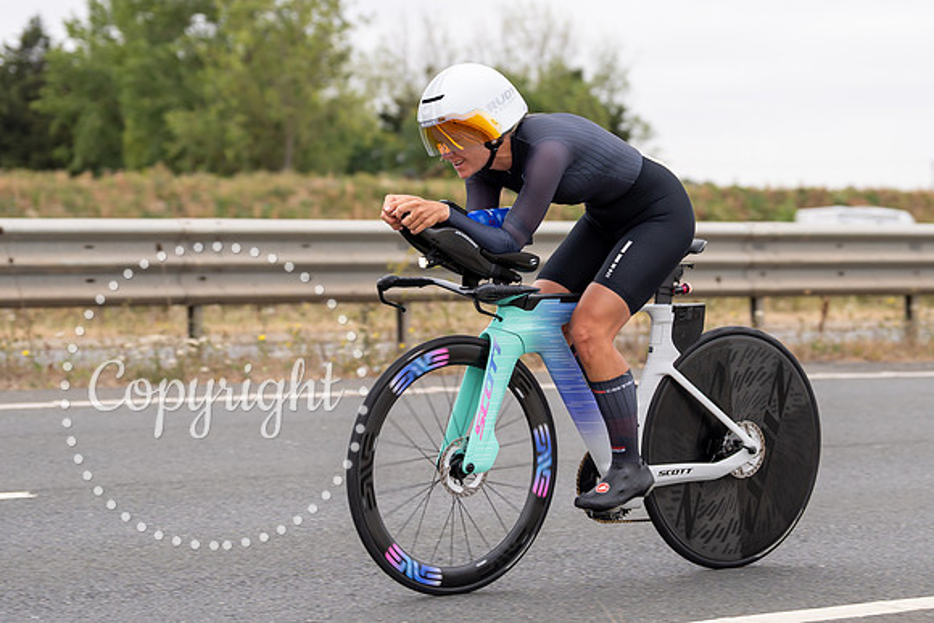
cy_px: 262
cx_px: 533
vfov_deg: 12.8
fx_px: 2768
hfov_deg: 19.1
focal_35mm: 107
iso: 100
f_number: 3.2
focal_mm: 70
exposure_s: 1/800
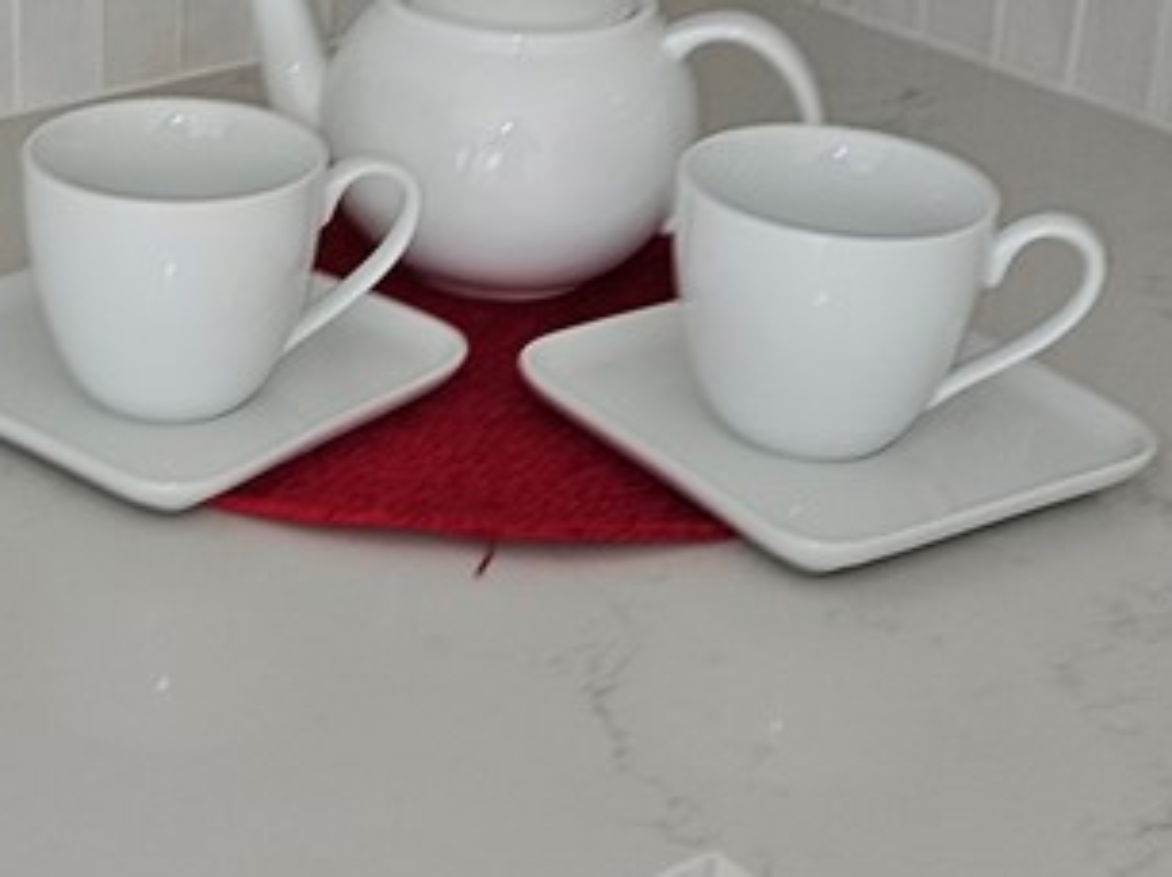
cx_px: 176
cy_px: 123
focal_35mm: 77
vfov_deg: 18.8
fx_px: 2605
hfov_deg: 24.8
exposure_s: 1/60
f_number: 1.8
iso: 32
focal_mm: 5.4
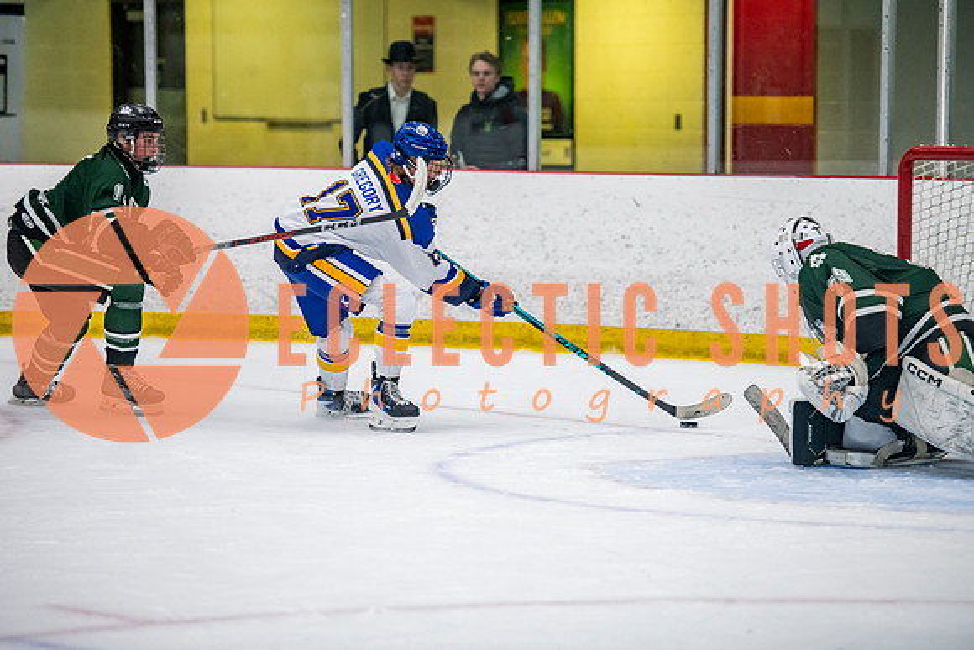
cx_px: 485
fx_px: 4534
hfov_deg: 12.3
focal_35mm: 168
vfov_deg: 8.2
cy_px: 325
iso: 2000
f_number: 3.2
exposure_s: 1/640
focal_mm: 160
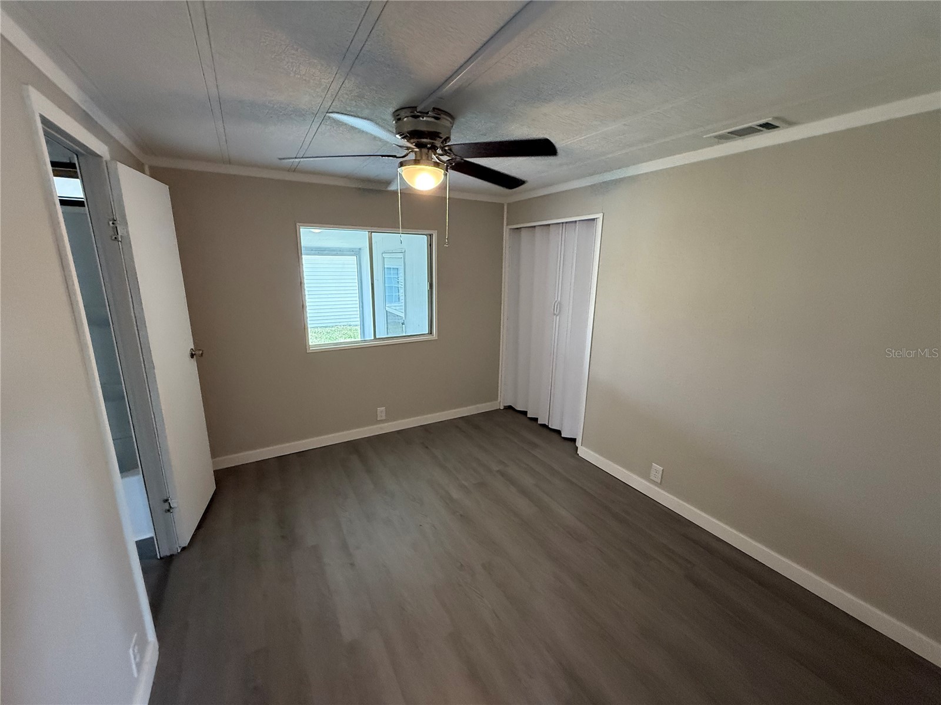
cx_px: 470
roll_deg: -1.1
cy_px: 352
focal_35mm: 14
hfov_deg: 102.1
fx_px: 381
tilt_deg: -12.8
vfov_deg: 85.7
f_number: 2.2
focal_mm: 2.22
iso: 500
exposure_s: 1/120
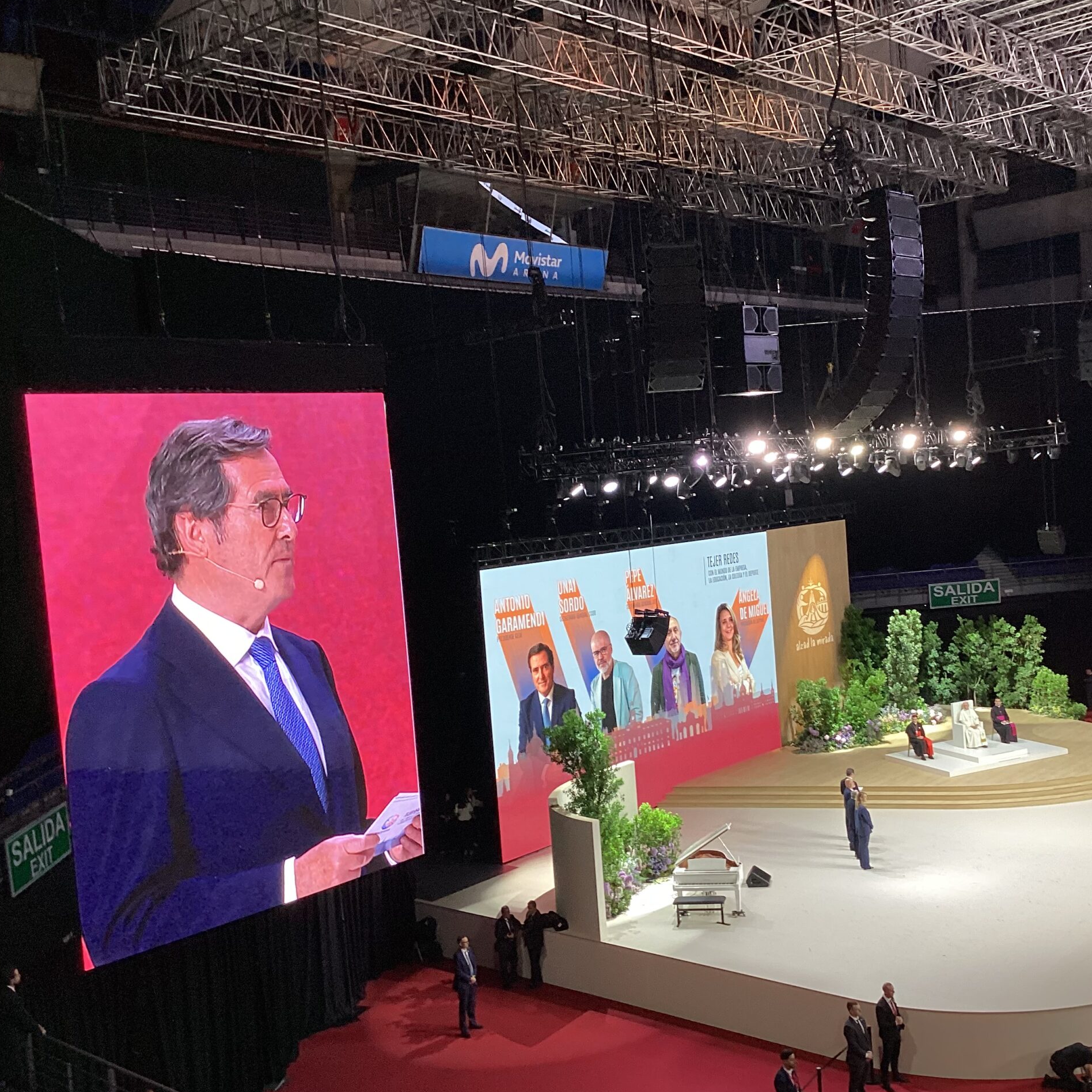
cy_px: 544
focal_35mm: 37
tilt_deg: -5.6
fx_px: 1321
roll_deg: +3.4
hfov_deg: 44.7
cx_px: 650
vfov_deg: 44.9
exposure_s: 1/120
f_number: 2.4
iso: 80
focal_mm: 3.3
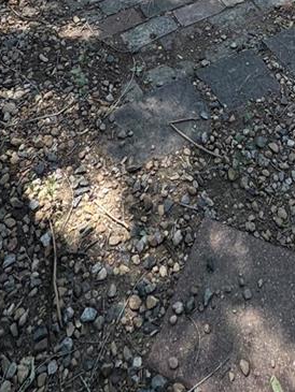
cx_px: 230
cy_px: -250
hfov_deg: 30.8
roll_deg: -2.5
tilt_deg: -15.5
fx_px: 522
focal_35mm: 46
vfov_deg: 25.3
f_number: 2.2
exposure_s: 1/194
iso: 40
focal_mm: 2.22
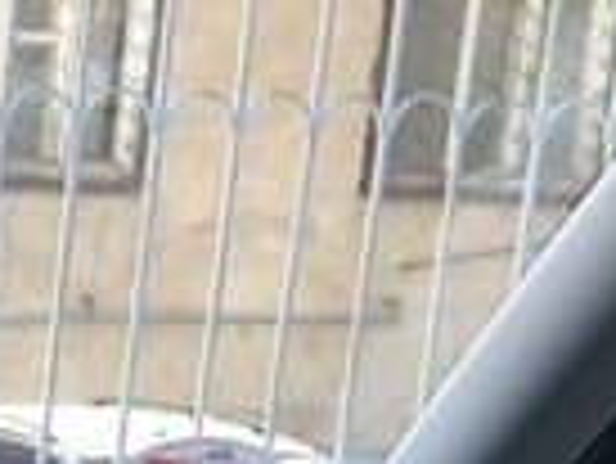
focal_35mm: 140
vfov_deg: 9.5
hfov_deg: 11.8
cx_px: -796
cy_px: 1079
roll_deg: -1.5
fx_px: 2494
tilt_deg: -15.5
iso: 25
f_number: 2.2
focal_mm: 4.15
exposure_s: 1/50
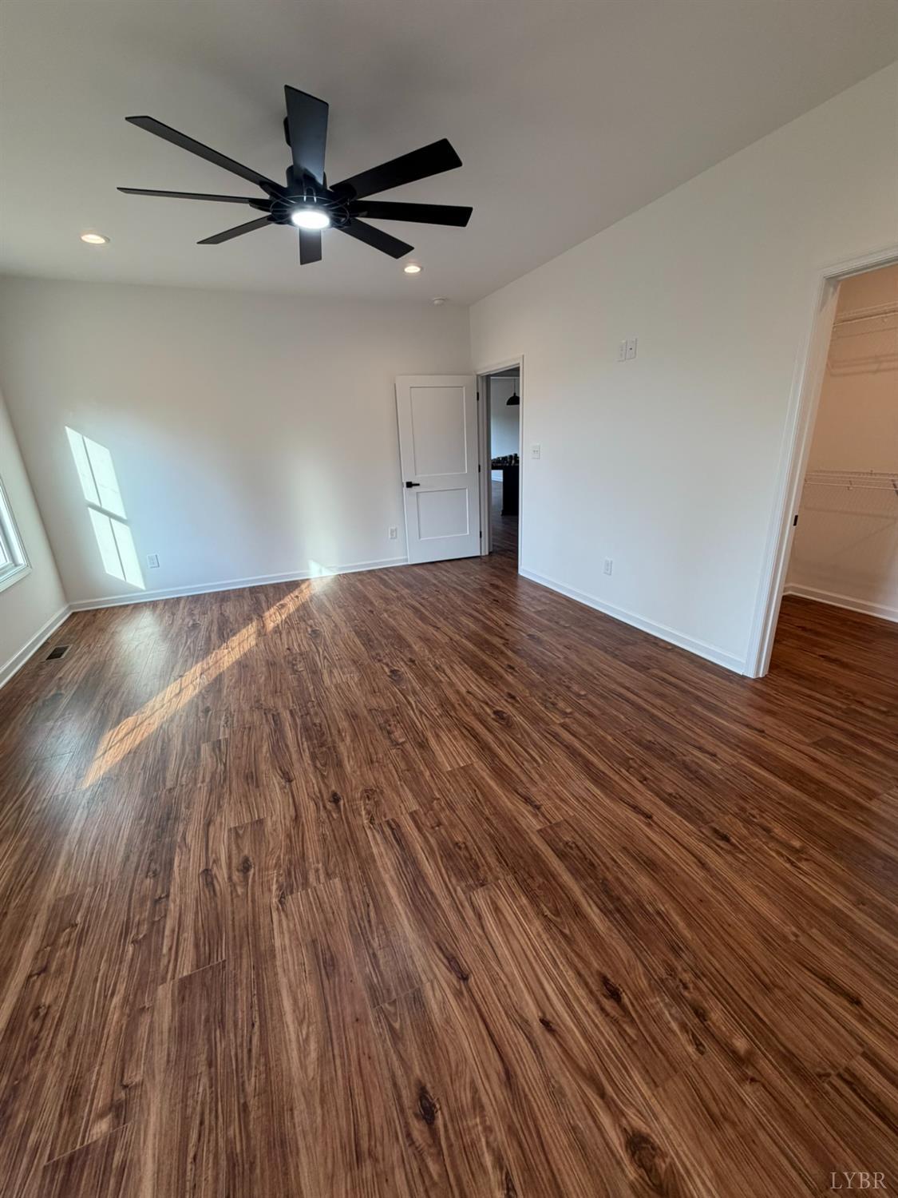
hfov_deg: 85.7
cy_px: 599
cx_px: 449
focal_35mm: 14
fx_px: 484
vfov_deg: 102.1
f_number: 2.2
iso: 160
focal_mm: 2.22
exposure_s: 1/120
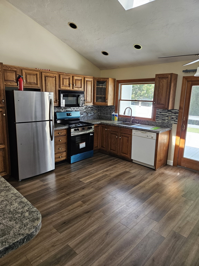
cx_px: 100
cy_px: 133
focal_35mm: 23
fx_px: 176
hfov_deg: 58.9
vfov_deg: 73.9
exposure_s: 1/180
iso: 200
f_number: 1.8
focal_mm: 5.4
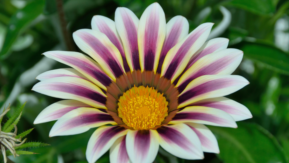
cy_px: 89
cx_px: 144
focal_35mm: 314
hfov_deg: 6.9
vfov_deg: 3.9
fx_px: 2406
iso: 200
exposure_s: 1/100
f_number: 11
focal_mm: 200
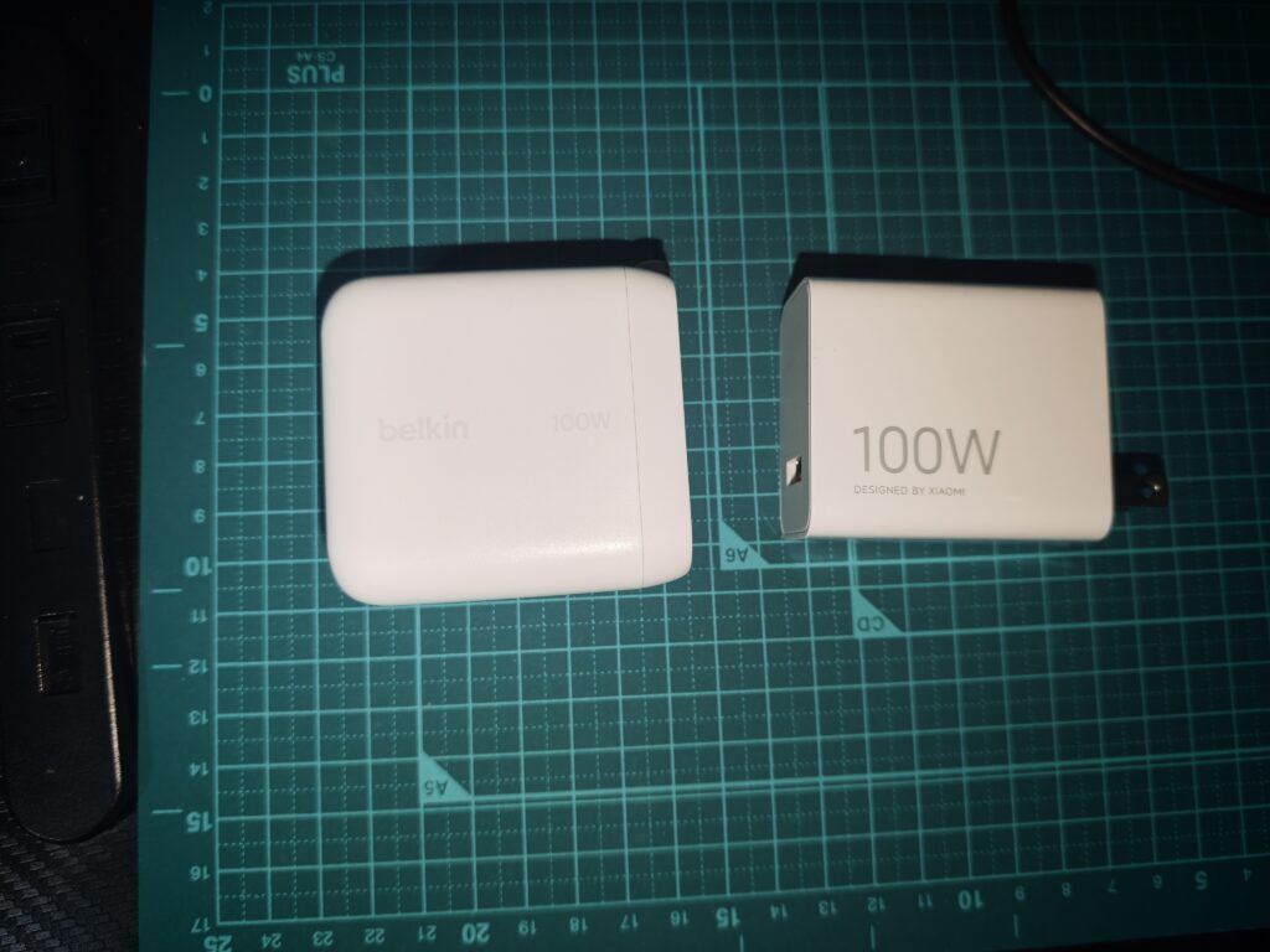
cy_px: 476
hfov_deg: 73.9
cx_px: 635
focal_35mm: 23
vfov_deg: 58.9
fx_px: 844
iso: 80
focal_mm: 6.62
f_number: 1.67
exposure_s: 1/120
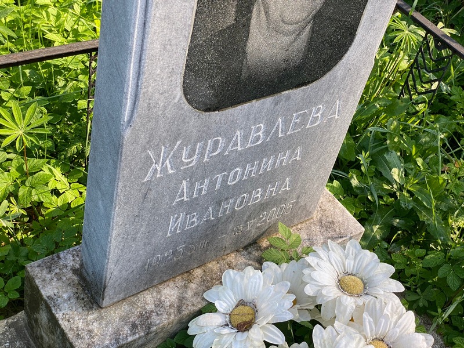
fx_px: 697
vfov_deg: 28.0
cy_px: 174
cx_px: 232
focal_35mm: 52
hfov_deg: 36.8
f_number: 2
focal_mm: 6
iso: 20
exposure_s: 1/221
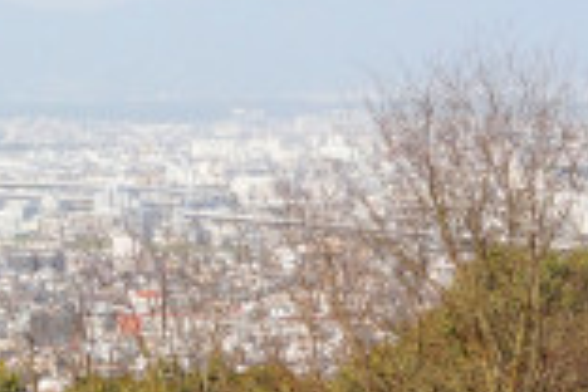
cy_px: 270
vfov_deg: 8.5
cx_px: -328
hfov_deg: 12.1
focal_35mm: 162
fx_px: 2639
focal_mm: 21
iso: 100
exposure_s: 1/80
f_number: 13
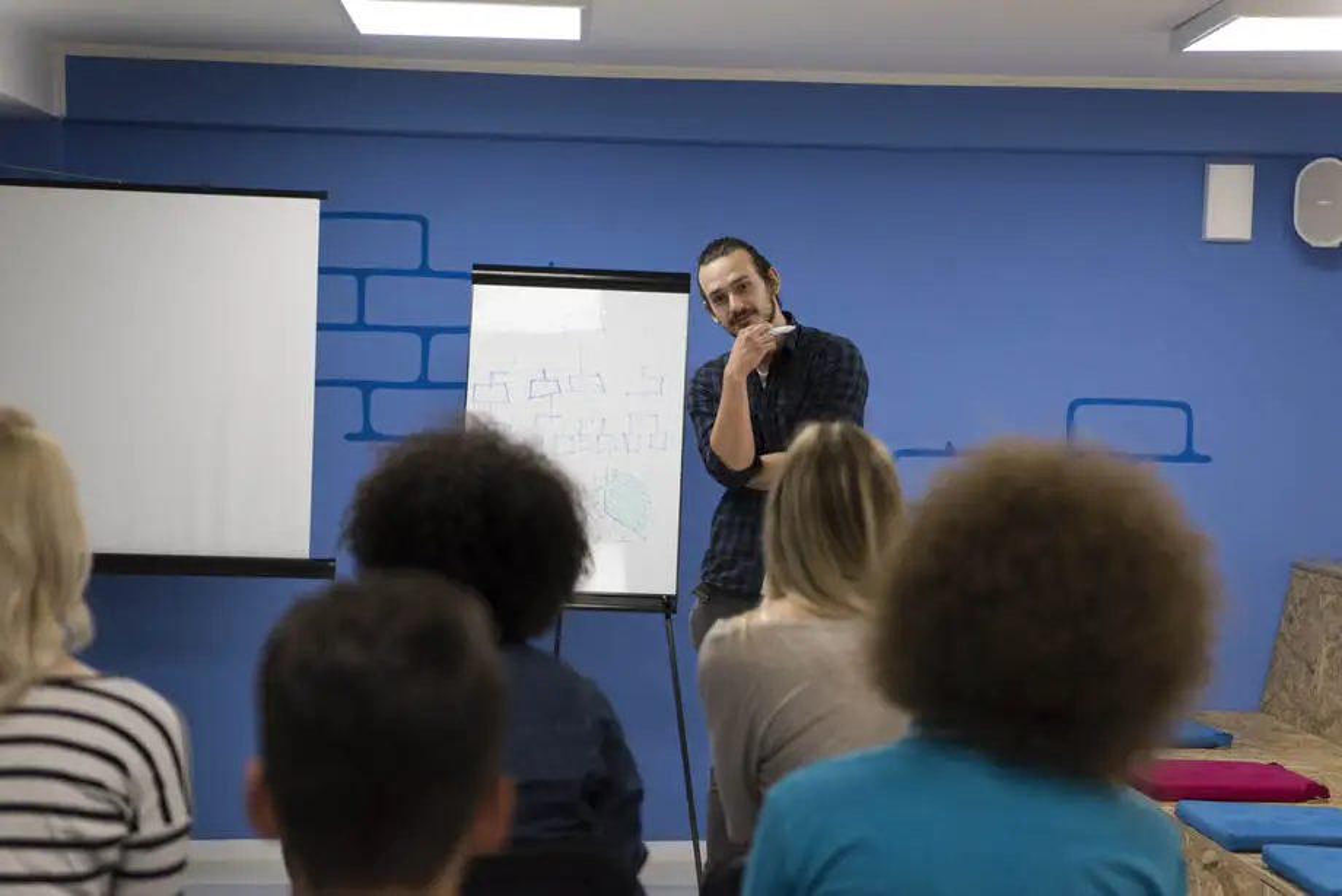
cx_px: 671
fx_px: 2610
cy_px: 448
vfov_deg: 19.5
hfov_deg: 28.8
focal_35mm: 70
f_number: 2.8
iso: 500
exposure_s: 1/320
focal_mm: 70
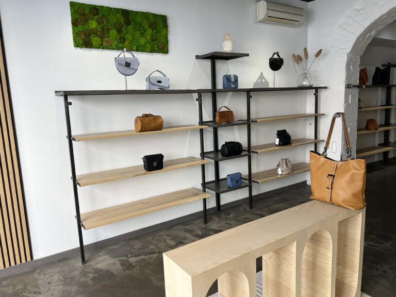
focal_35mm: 26
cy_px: 148
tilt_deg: -8.7
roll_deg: +3.5
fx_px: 297
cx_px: 198
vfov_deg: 53.1
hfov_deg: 67.3
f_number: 1.5
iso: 32
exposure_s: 1/100
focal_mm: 5.7
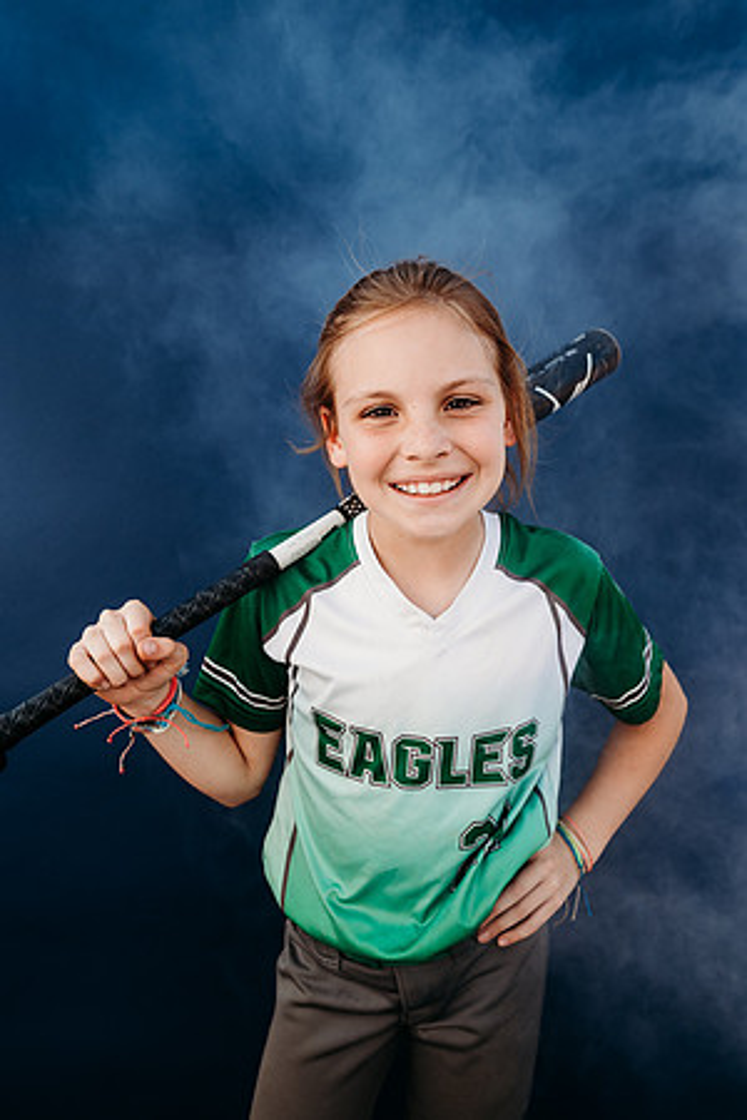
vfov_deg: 73.7
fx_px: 747
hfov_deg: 53.1
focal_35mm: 24
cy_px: 560
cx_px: 374
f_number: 5
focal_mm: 24
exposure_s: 1/160
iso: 100
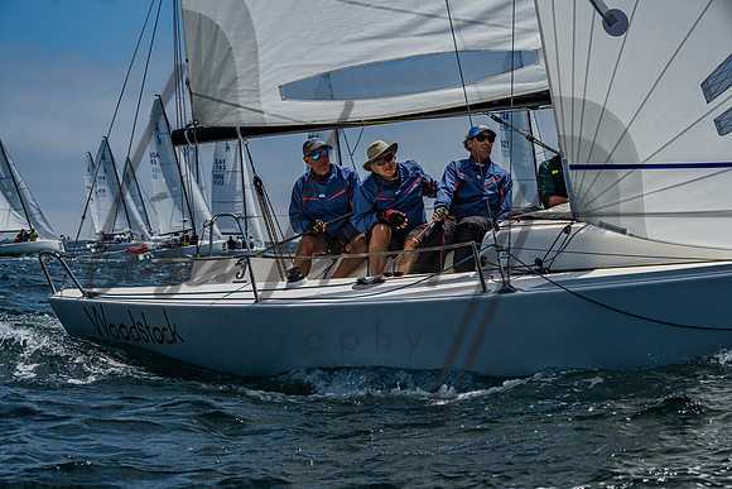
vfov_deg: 15.9
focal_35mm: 86
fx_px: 1749
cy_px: 244
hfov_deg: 23.6
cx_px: 366
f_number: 6.3
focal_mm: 86
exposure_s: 1/2500
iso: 400
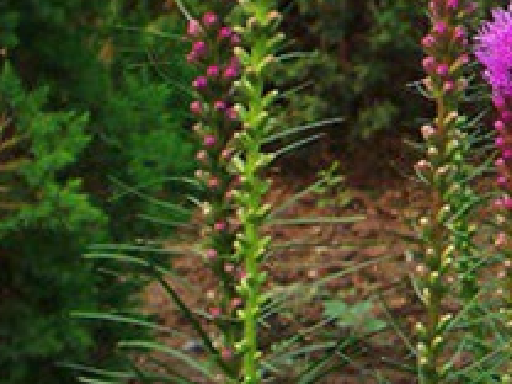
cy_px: -22
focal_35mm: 159
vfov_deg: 9.3
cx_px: 768
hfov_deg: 11.9
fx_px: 2352
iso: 80
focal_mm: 9.86
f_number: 2.9
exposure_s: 1/500
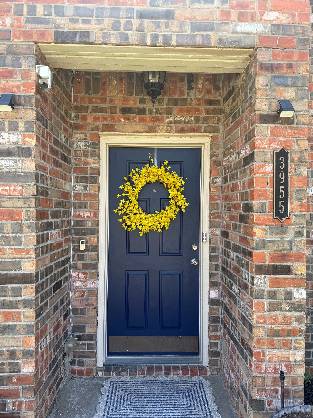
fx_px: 289
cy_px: 209
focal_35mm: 24
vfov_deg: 71.6
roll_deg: +1.4
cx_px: 156
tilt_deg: +0.9
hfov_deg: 56.8
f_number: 1.78
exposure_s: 1/708
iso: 80
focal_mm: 6.76
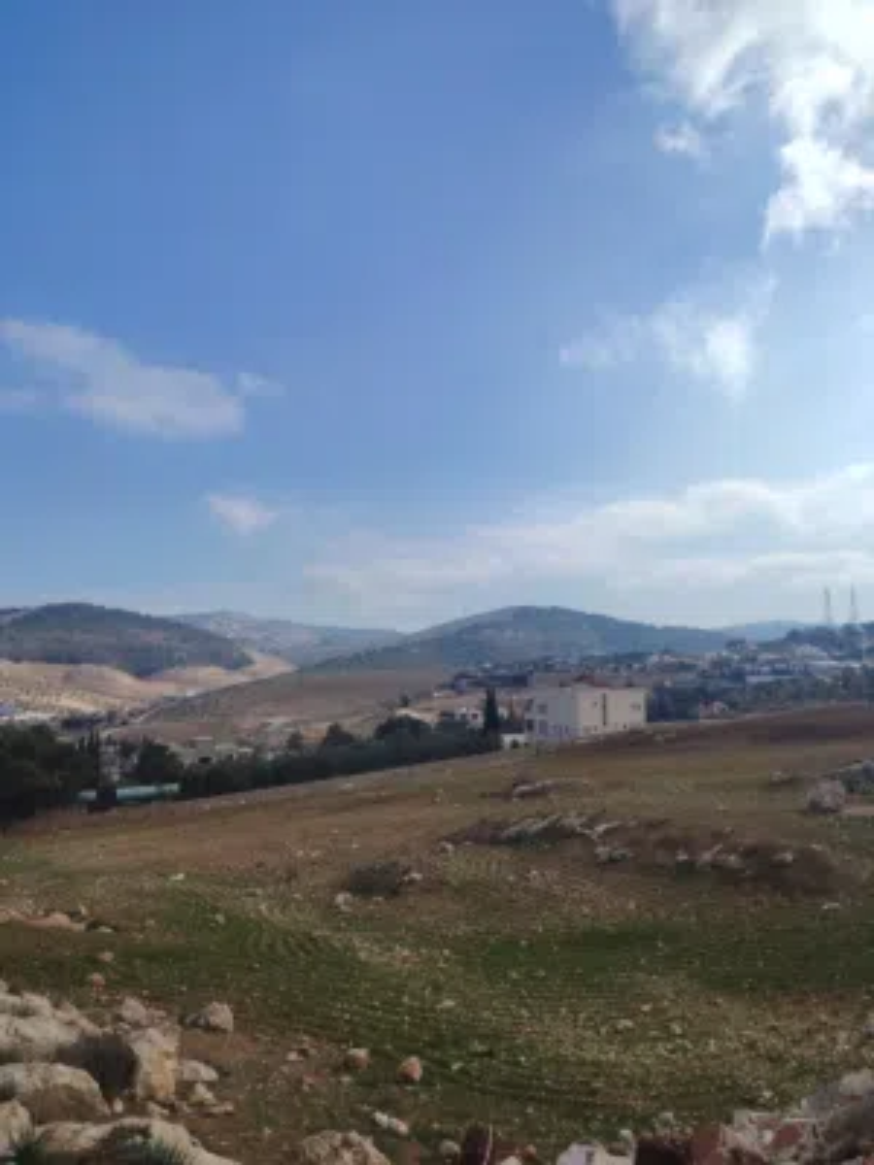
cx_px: 437
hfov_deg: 56.8
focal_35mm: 24
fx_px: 808
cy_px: 582
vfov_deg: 71.6
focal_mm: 5.25
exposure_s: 1/1517
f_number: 1.75
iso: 101
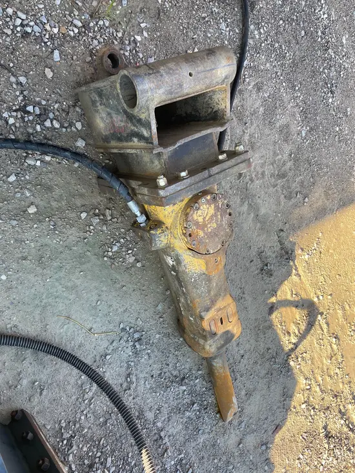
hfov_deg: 53.1
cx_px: 178
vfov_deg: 67.3
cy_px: 236
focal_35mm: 26
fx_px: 355
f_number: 1.6
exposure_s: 1/193
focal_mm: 4.2
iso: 32
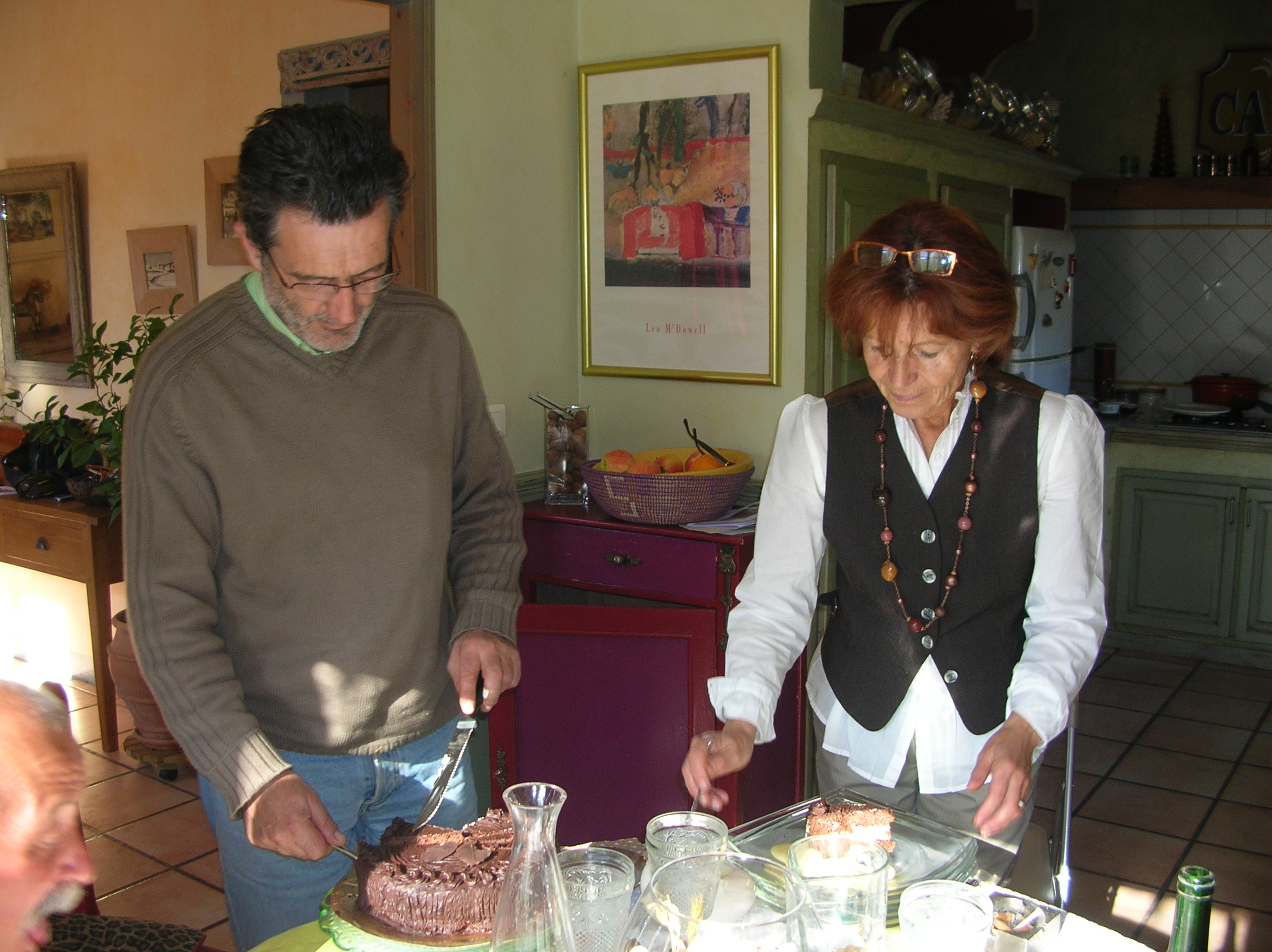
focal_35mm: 35
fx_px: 1285
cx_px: 636
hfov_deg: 52.7
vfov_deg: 40.6
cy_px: 476
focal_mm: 5.8
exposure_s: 1/30
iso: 50
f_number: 2.8
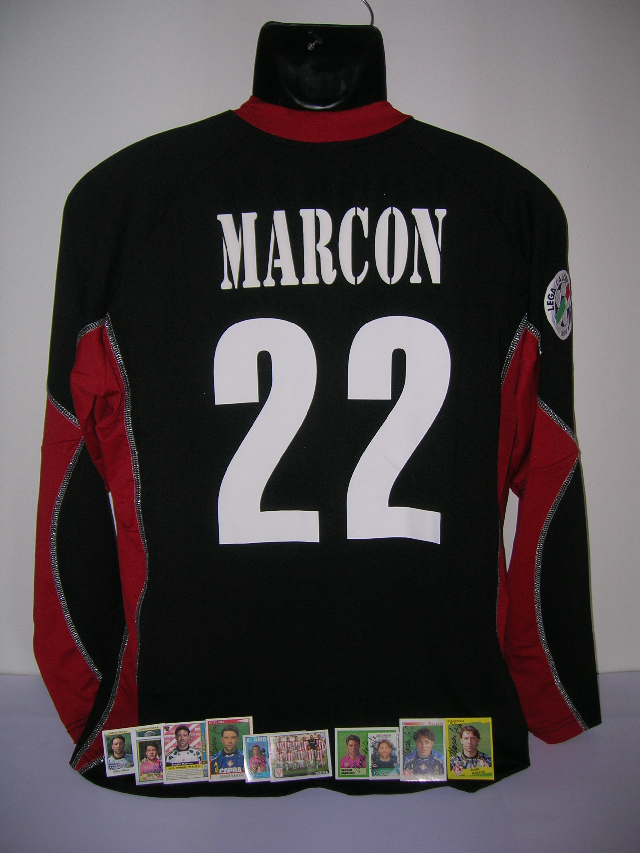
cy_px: 426
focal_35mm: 34
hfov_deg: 41.8
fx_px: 838
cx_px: 320
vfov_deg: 54.0
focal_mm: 5.7
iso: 50
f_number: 2.9
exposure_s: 1/60.1
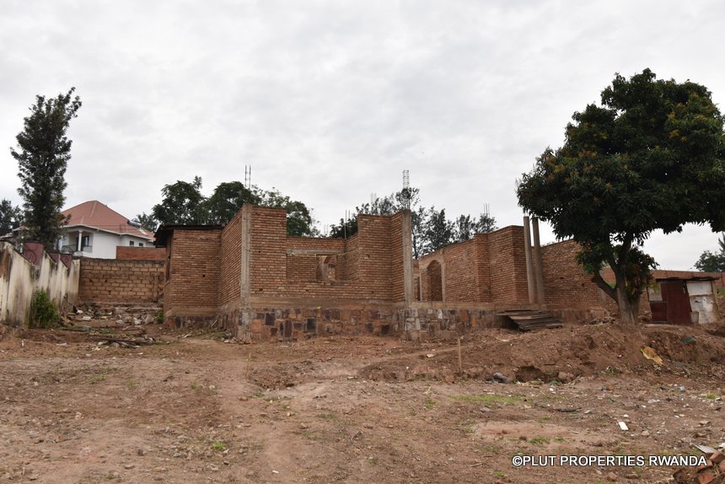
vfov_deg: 43.6
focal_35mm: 30
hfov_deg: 61.9
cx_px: 362
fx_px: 604
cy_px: 242
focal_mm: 20
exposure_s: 1/500
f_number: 8
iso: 250
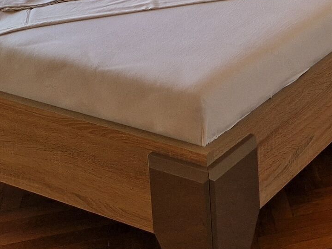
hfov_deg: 20.3
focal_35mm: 90
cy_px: -171
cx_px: 403
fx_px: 863
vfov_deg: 14.7
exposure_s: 1/180
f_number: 1.8
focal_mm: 5.4
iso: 50
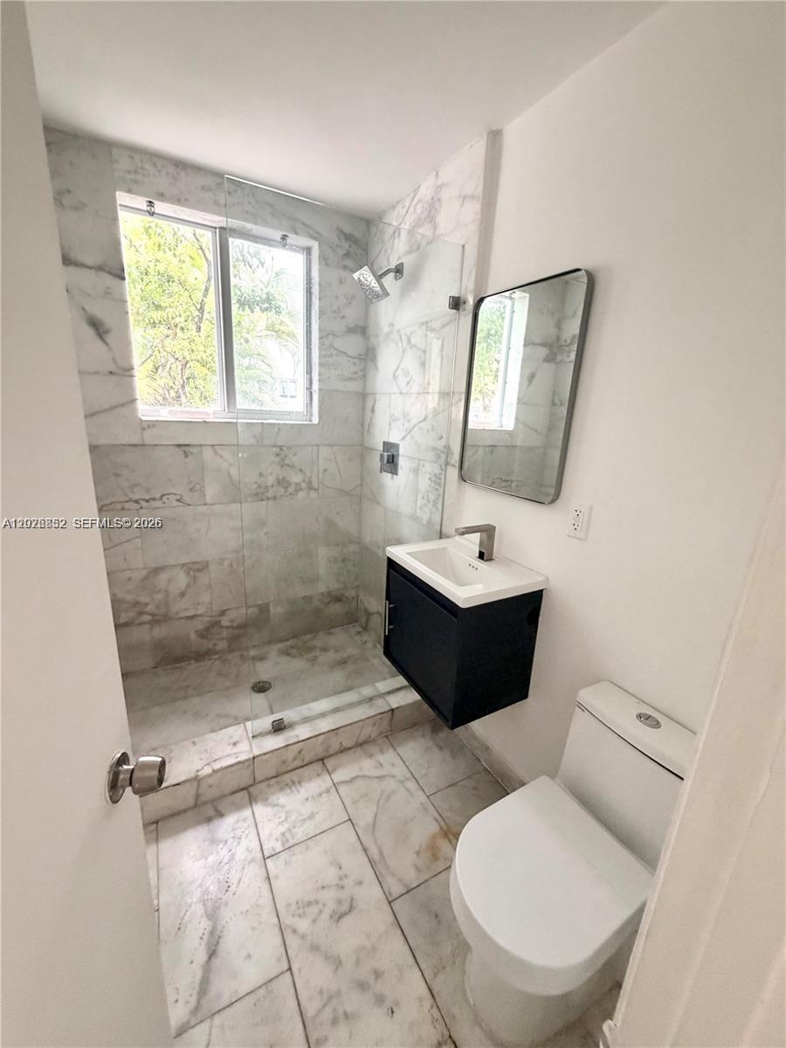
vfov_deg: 102.1
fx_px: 424
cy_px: 524
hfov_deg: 85.7
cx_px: 393
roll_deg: -4.1
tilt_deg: -13.9
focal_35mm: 14
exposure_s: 1/62
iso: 320
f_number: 2.2
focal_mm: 2.22
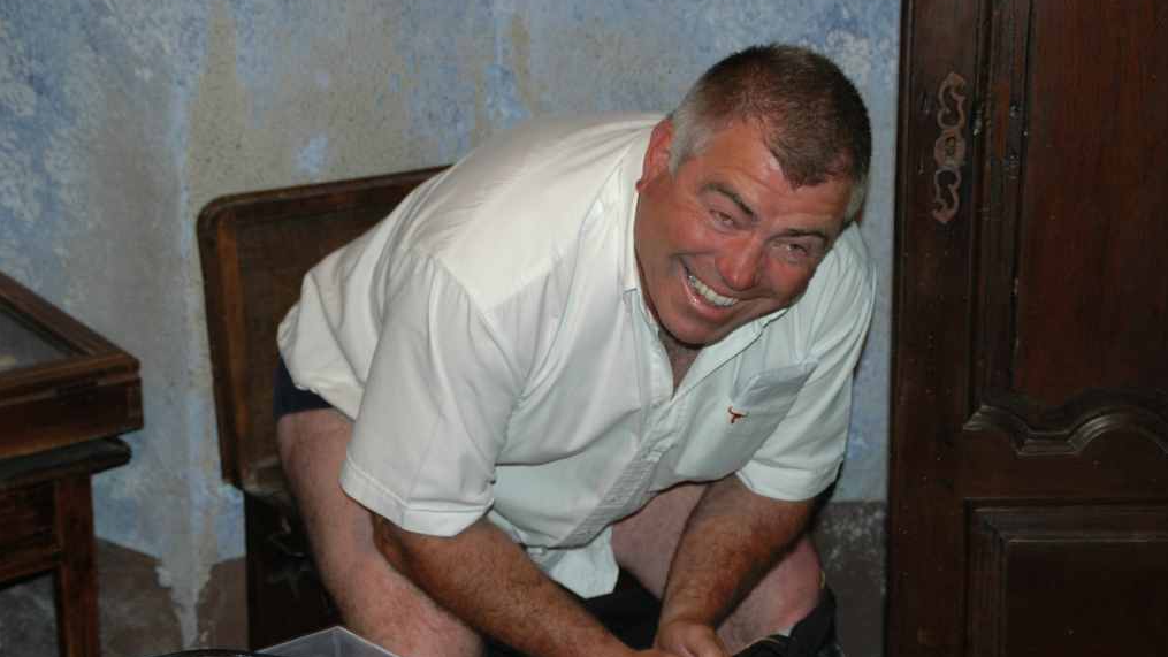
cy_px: 373
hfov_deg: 27.9
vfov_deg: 15.9
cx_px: 586
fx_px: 2354
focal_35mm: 76
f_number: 4.8
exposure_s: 1/15
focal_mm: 48
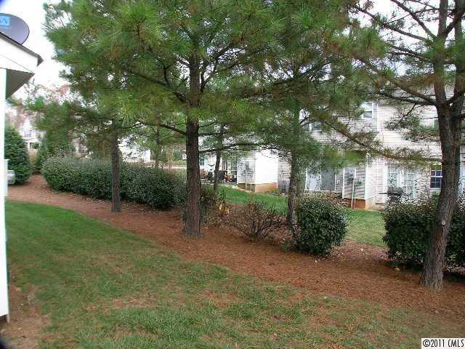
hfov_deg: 63.4
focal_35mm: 28
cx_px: 232
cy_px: 174
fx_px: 376
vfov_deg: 49.7
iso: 50
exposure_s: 1/81.4
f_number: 4
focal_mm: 5.8
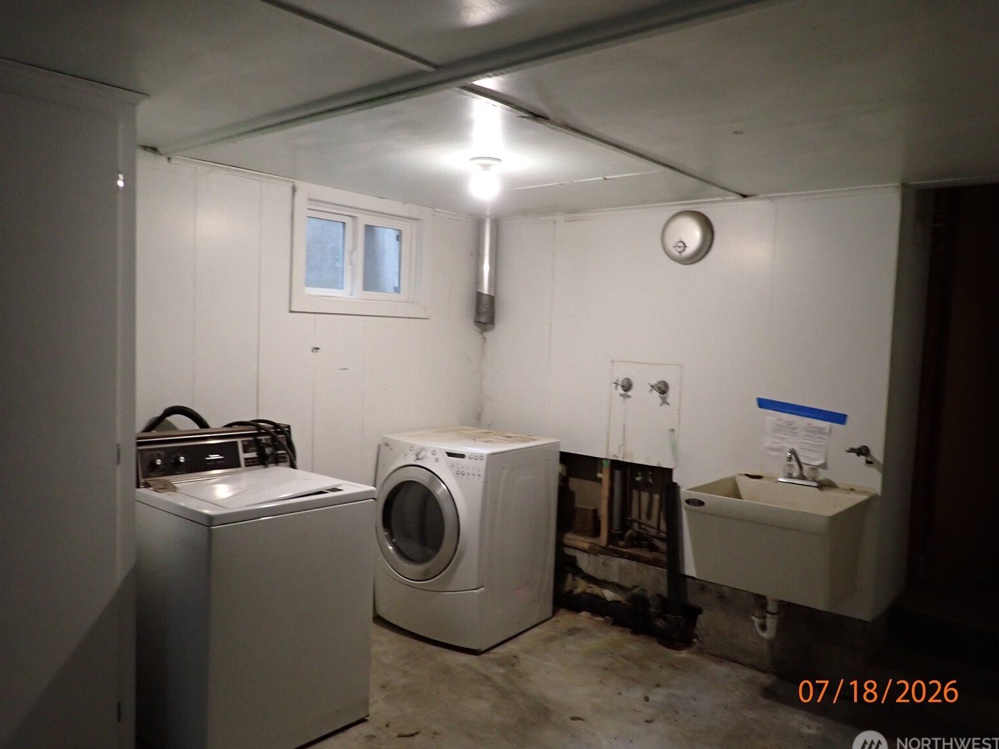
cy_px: 385
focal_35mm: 26
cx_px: 501
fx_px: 750
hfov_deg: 67.3
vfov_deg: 53.1
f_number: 2
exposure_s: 1/30
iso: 400
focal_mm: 4.5
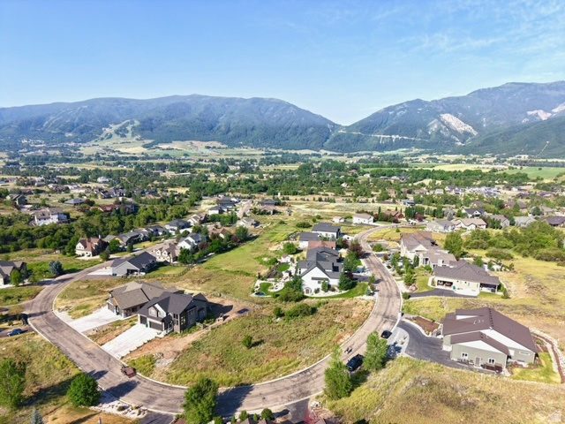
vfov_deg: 56.8
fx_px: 392
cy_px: 212
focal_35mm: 24
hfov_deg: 71.6
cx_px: 282
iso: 100
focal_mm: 8.67
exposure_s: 1/2500
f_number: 1.8
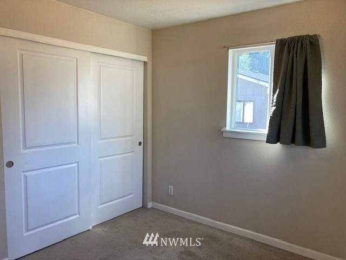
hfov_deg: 63.4
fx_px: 280
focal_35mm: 28
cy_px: 130
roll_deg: -1.3
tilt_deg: -4.4
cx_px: 173
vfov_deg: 49.7
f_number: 1.8
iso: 80
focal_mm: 3.99
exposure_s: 1/120
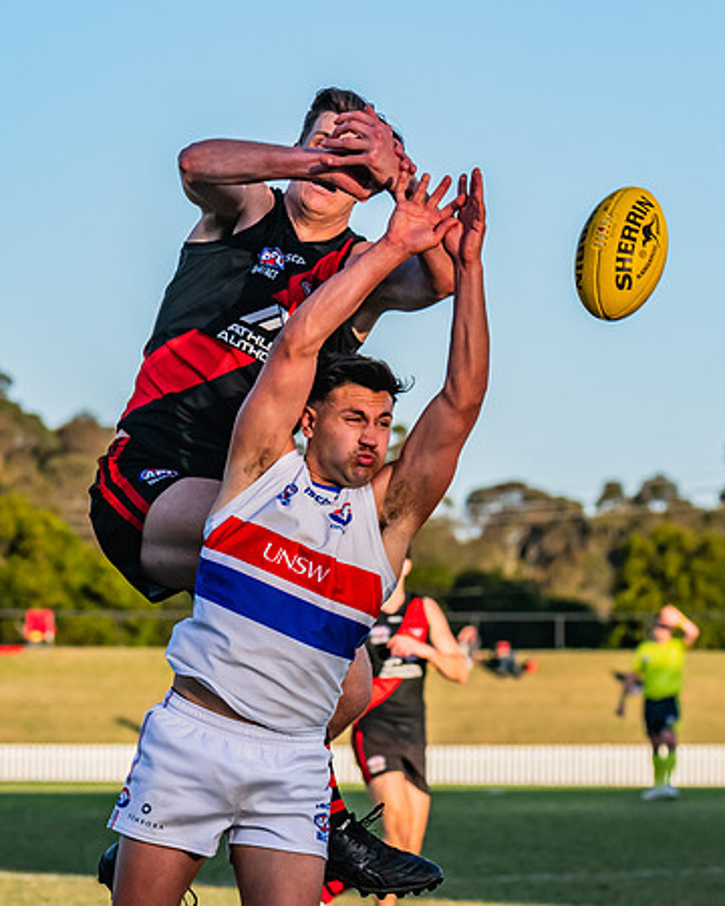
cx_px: 128
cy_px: 368
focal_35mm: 284
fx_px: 7626
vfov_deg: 6.8
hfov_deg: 5.4
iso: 800
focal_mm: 170
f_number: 9
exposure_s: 1/1600
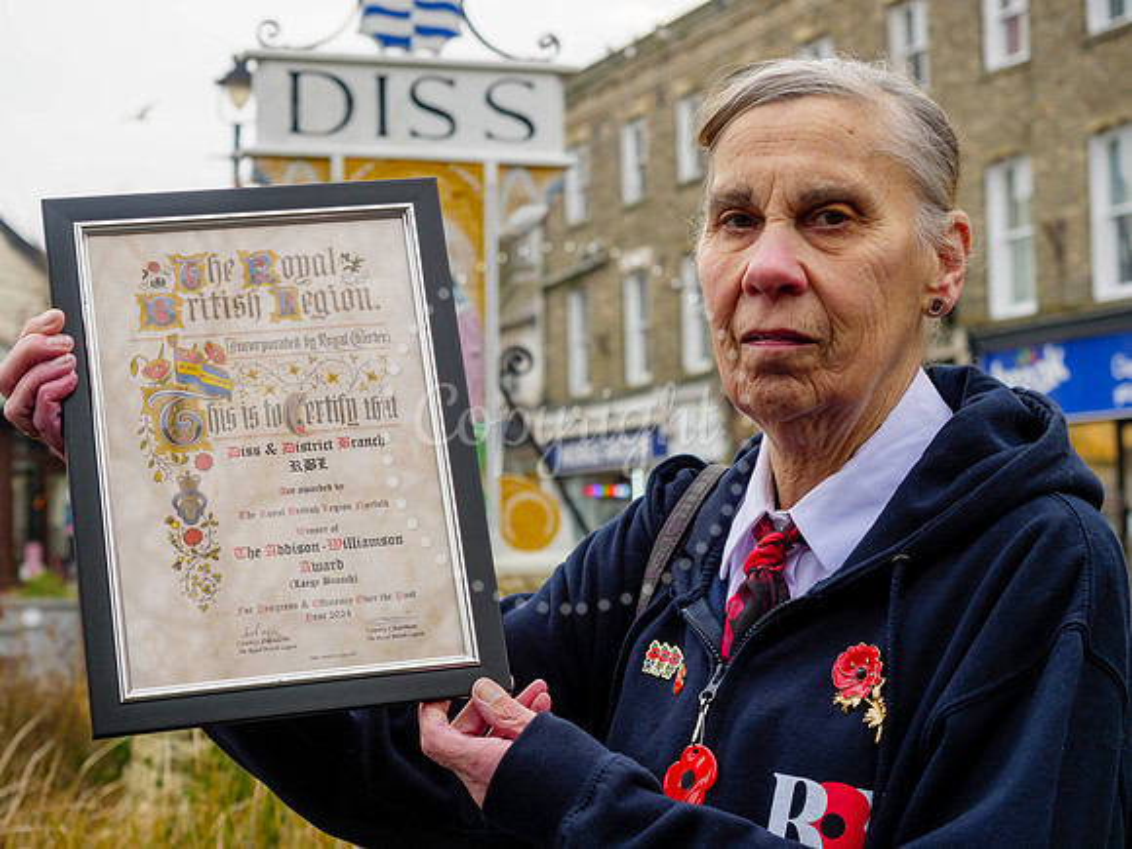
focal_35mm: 72
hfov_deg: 27.0
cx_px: 566
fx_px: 2355
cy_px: 424
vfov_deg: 20.4
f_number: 4.5
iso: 400
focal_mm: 36
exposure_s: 1/320
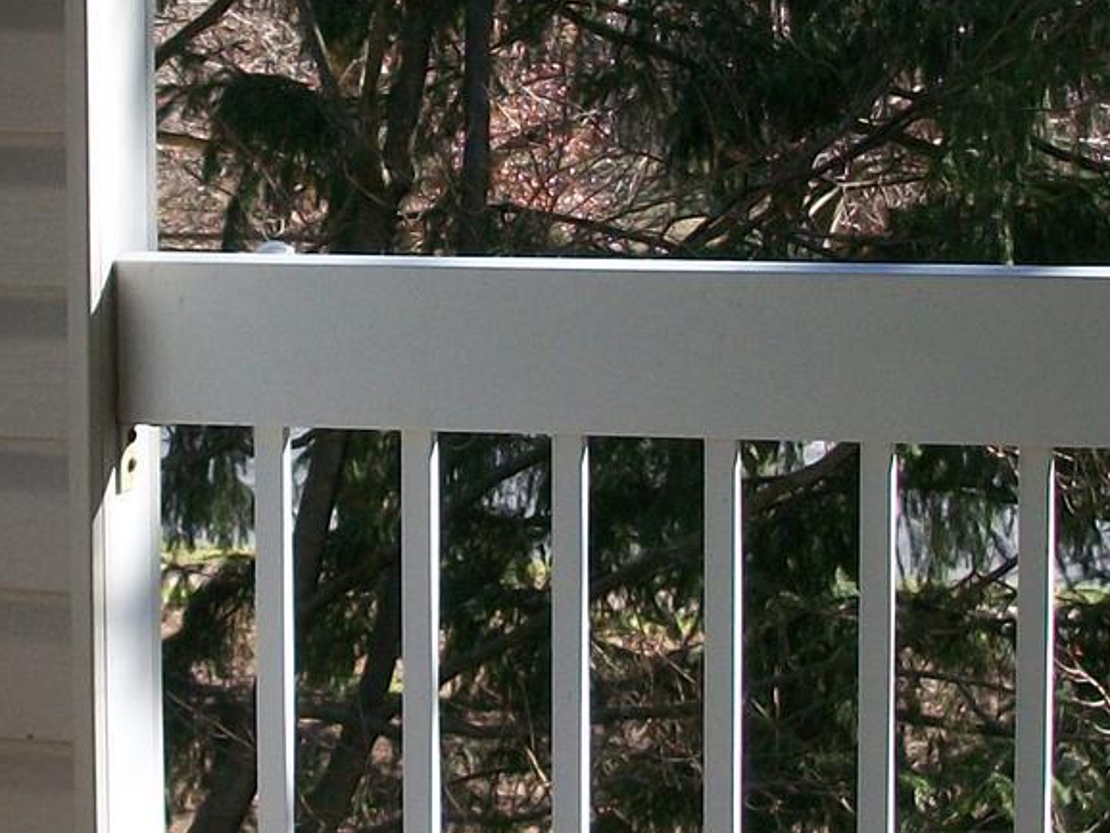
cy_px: 180
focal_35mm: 124
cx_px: 269
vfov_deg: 11.9
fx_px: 3978
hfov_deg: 15.8
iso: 80
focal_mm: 6.3
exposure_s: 1/320
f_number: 3.1
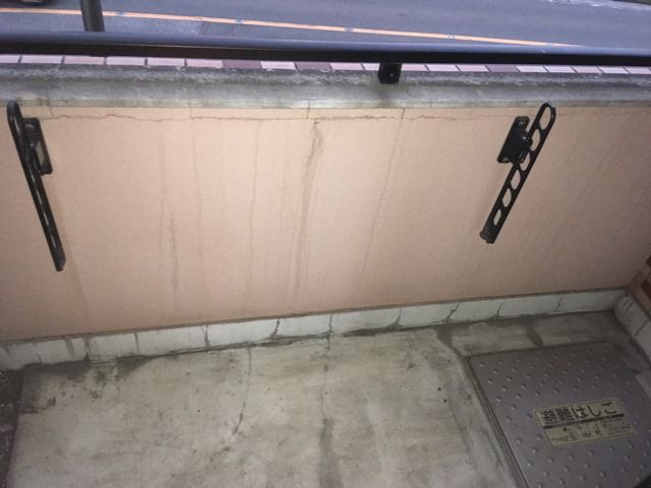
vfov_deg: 48.2
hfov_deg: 61.7
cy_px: 244
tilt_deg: -44.4
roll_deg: -9.1
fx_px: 545
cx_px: 326
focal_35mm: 29
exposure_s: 1/17
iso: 200
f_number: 2.2
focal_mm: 4.15
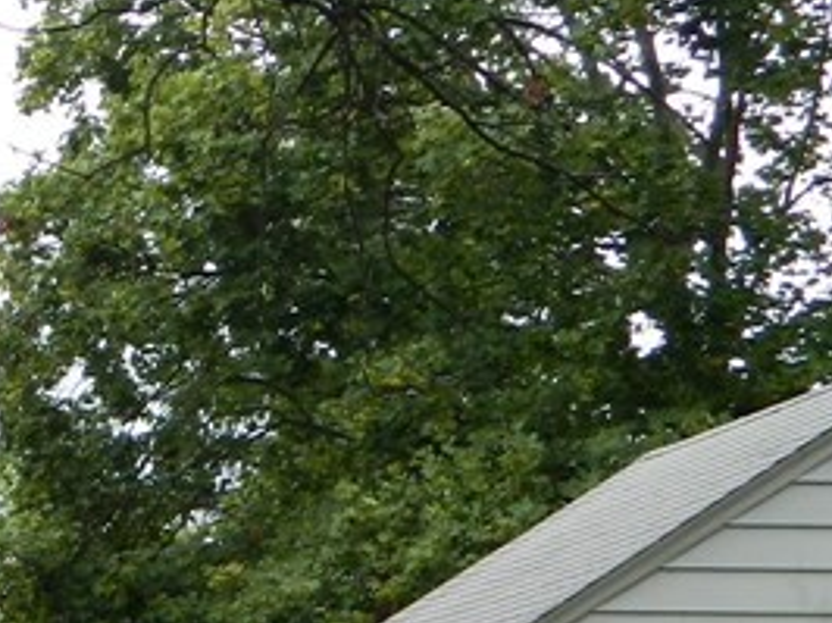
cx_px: -638
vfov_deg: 8.0
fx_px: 4346
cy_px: 911
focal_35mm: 181
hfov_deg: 10.3
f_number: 3.6
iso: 80
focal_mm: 8.4
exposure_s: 1/50
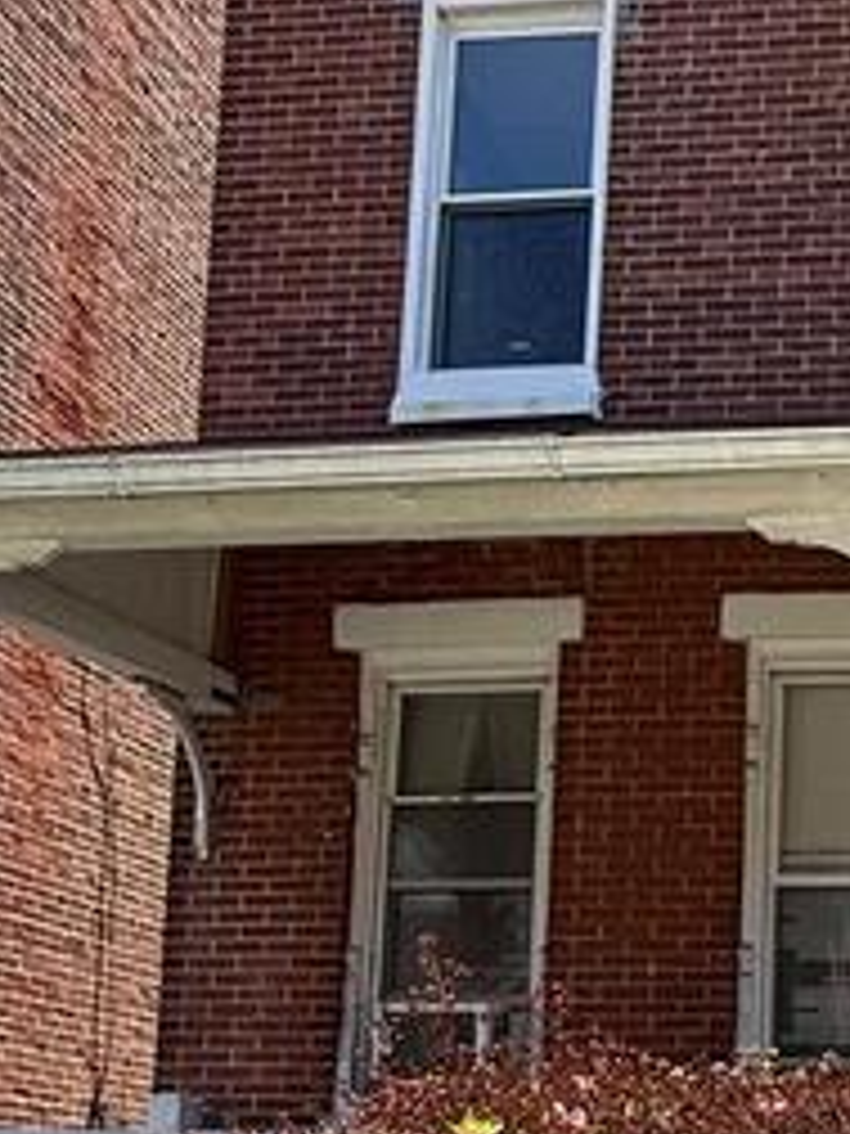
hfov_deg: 22.5
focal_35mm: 60
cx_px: 1021
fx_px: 1964
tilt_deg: +6.8
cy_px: 1030
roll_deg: -1.5
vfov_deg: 30.7
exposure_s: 1/709
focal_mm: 2.22
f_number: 2.2
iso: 64
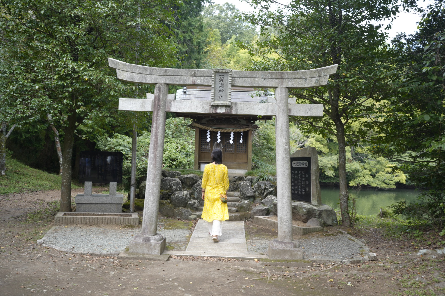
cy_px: 148
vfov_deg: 37.9
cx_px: 222
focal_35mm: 35
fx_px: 433
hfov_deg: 54.4
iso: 100
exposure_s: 1/40
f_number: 6.3
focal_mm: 35
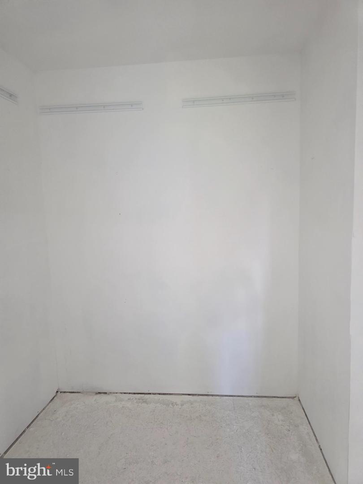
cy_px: 242
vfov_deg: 73.9
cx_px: 182
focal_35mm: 23
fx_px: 322
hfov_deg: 58.9
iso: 640
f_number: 1.7
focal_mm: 6.3
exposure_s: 1/120
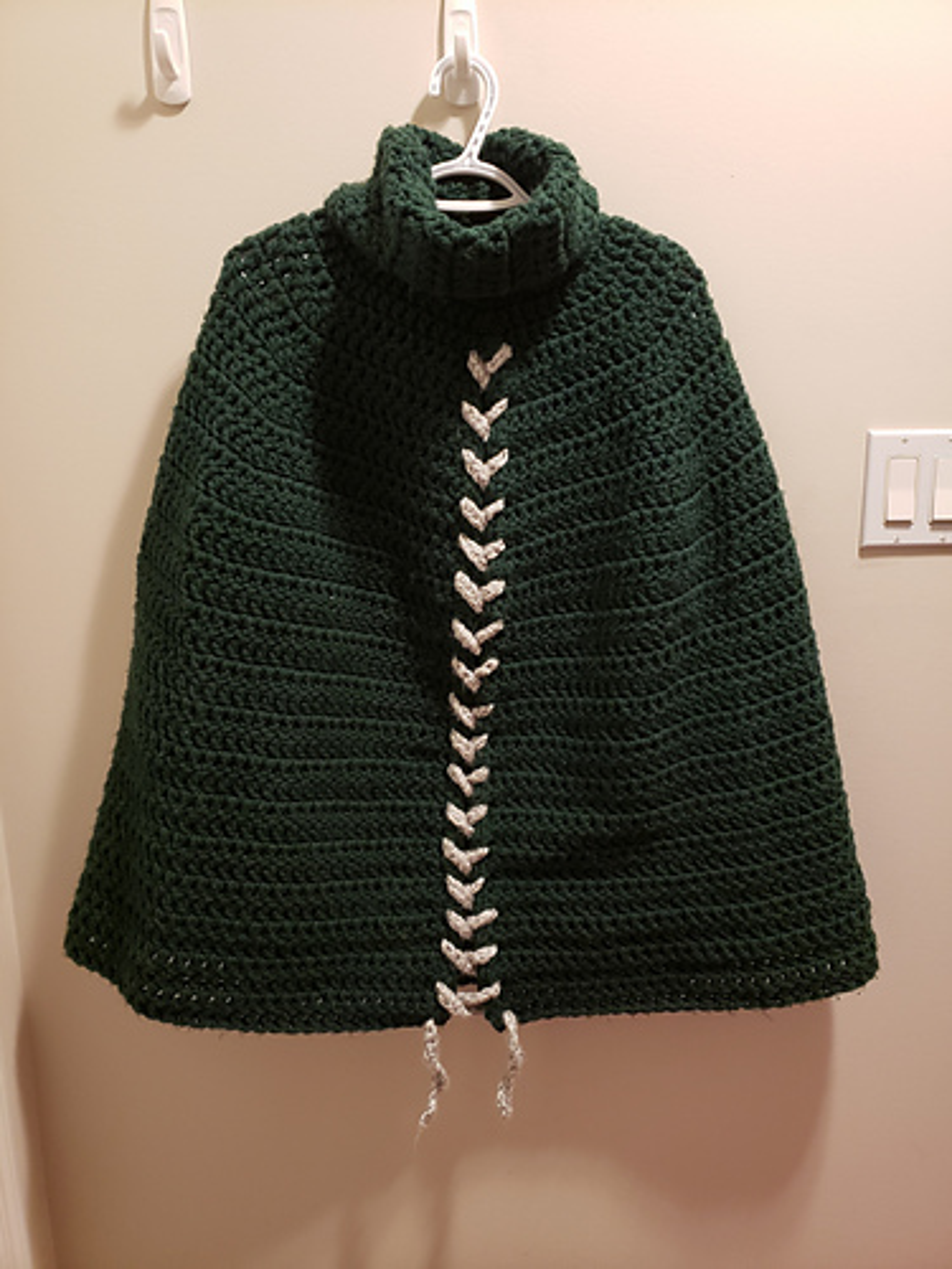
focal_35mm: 26
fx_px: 953
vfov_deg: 67.3
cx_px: 476
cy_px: 634
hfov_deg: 53.1
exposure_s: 1/24
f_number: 1.5
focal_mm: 4.3
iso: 250
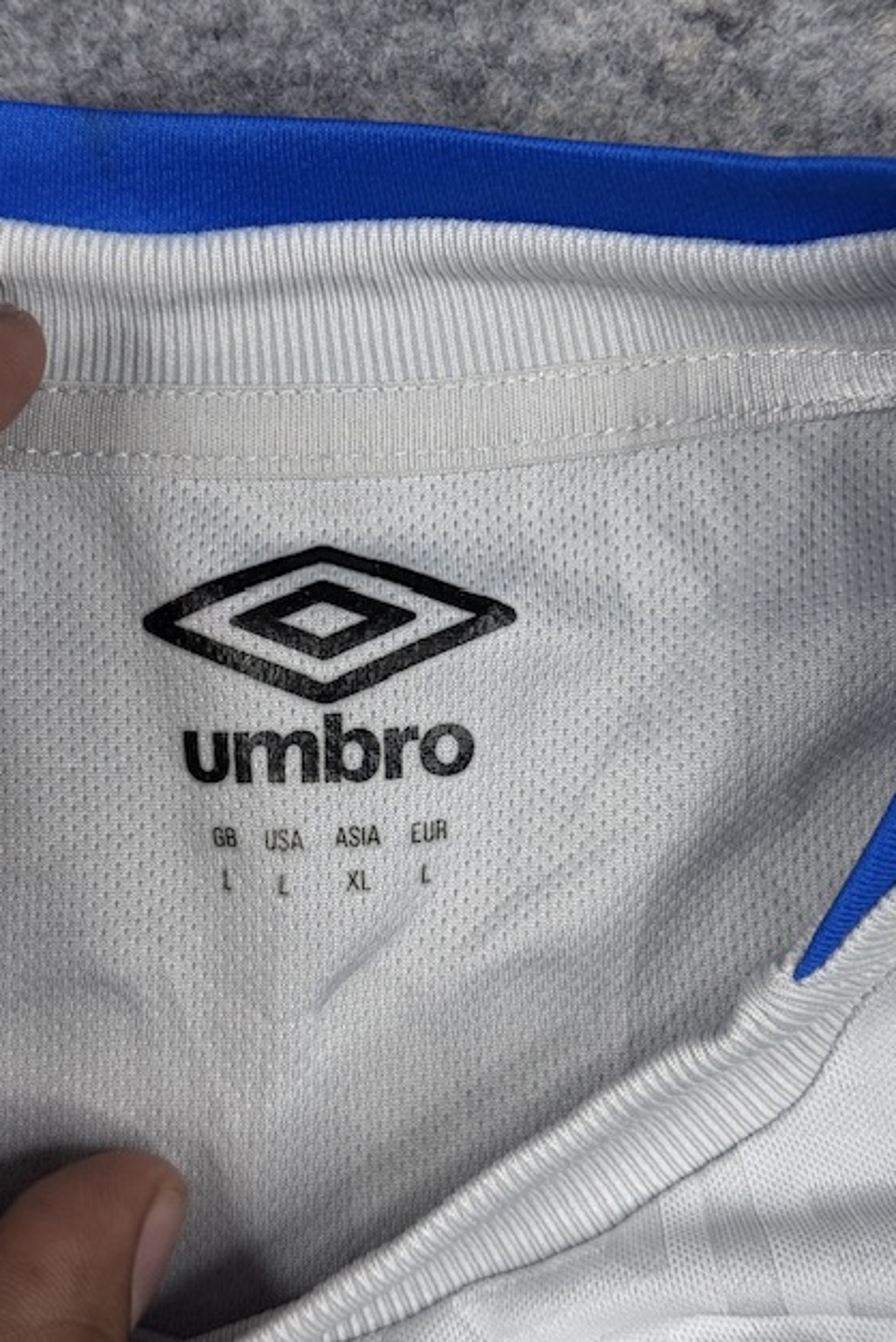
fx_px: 1902
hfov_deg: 26.5
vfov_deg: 38.9
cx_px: 401
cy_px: 675
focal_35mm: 51
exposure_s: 1/239
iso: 64
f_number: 1.78
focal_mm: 6.76
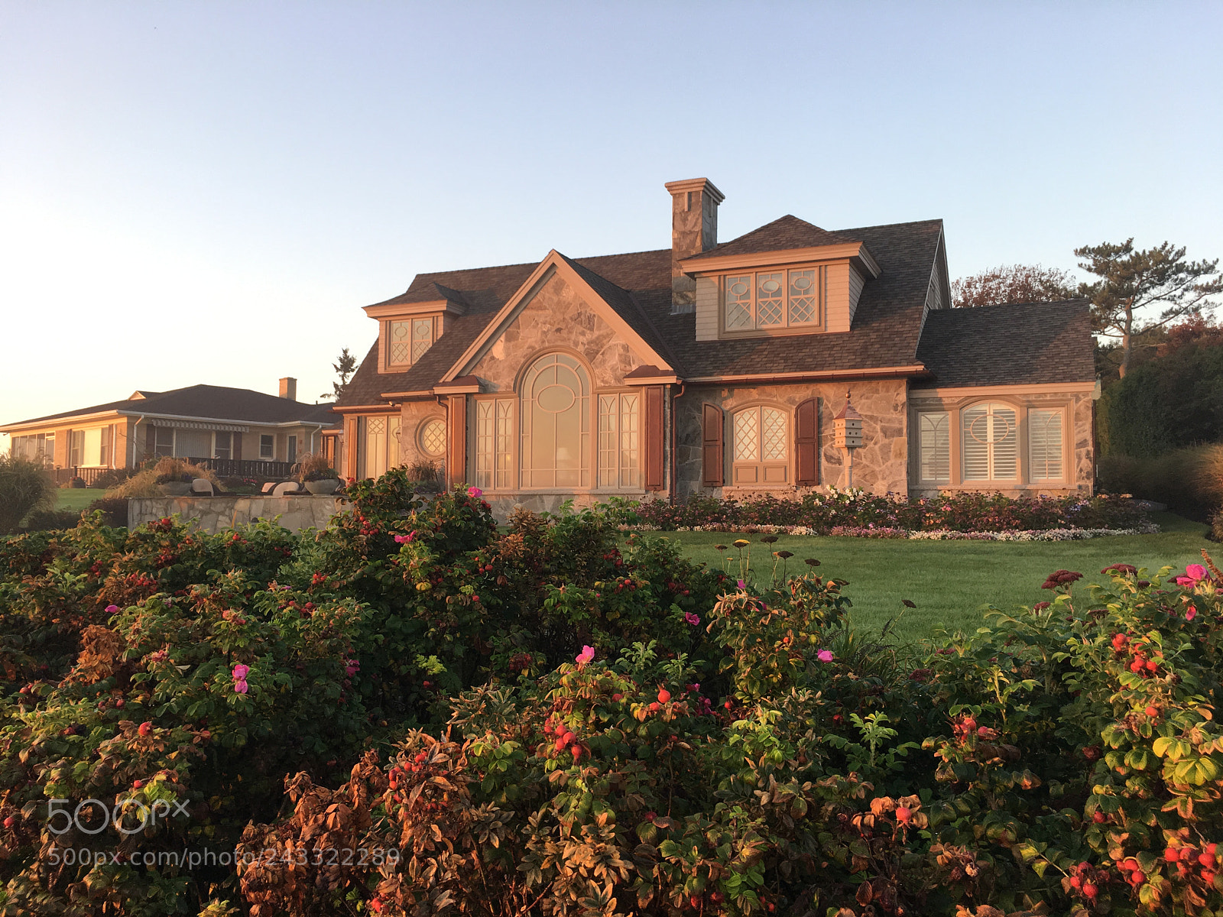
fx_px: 1025
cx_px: 612
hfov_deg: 61.7
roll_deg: -0.4
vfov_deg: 48.2
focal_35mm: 29
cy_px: 458
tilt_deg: +6.1
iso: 32
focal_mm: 4.15
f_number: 2.2
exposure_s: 1/120
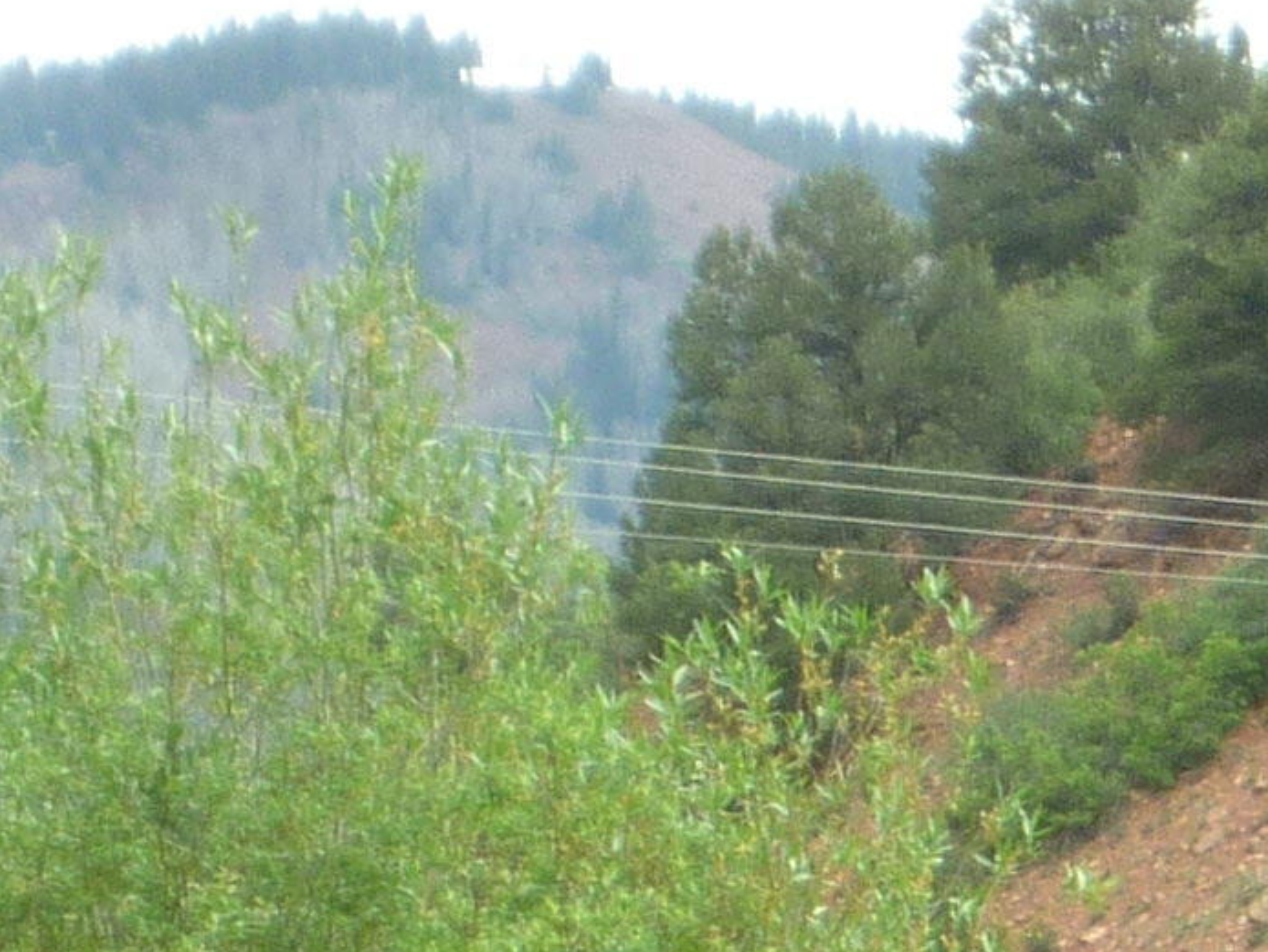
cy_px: 1661
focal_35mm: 697
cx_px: 1429
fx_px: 25540
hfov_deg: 2.8
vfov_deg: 2.1
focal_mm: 22
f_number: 5.9
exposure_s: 1/125
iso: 100
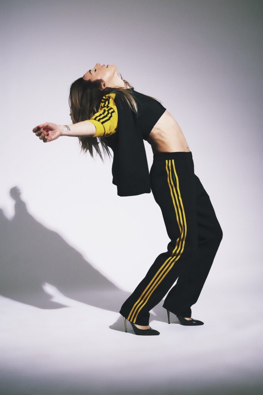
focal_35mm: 47
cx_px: 132
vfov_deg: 41.9
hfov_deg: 28.7
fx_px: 515
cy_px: 198
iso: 160
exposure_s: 1/160
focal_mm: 31.1
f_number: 5.6
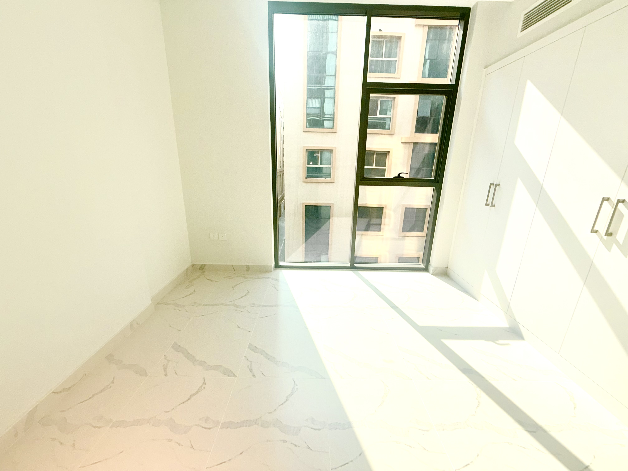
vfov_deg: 85.7
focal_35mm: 14
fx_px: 254
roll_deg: -1.5
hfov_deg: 102.1
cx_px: 314
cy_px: 236
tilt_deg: -16.2
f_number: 2.2
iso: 50
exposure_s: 1/236
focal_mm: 2.22
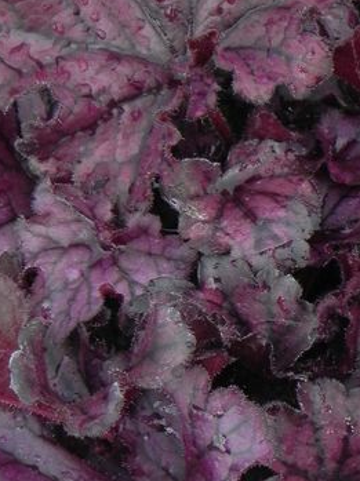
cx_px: 223
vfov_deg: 6.7
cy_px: 216
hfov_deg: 5.0
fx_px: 4112
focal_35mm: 296
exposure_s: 1/160
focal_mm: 23
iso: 160
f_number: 5
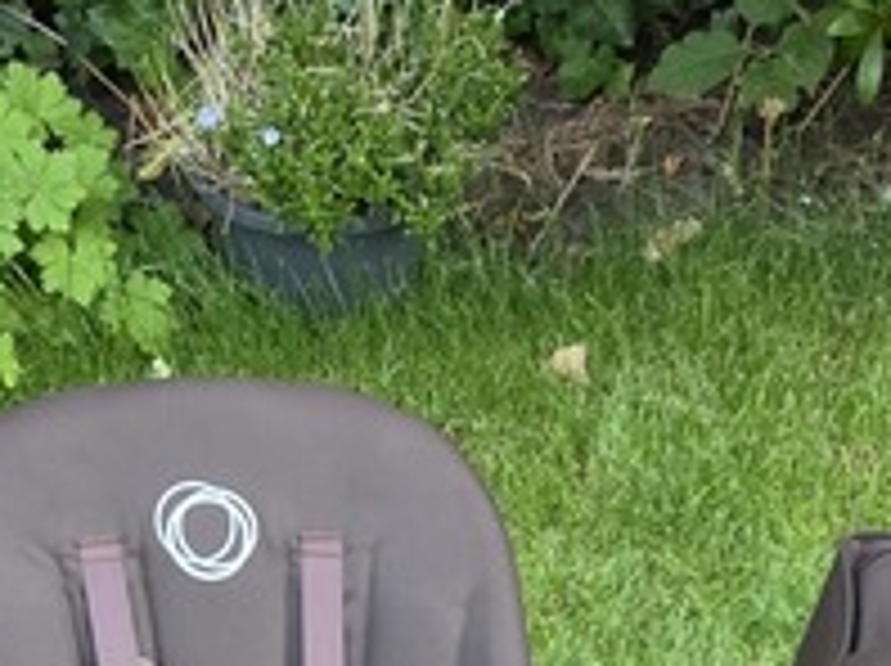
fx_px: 2391
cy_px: 1274
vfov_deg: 13.8
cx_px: 590
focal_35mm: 93
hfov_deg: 21.0
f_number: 1.4
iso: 400
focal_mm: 6.5
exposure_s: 1/100
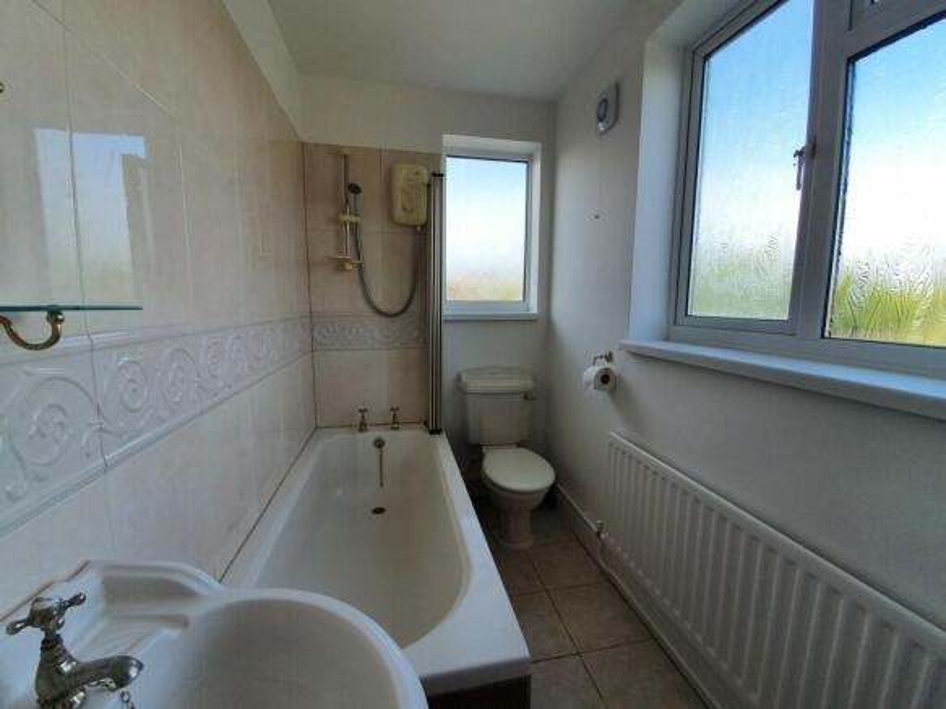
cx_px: 473
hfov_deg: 106.2
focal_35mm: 13
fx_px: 355
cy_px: 354
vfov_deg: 89.9
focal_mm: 1.8
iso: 50
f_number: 2.2
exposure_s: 1/224
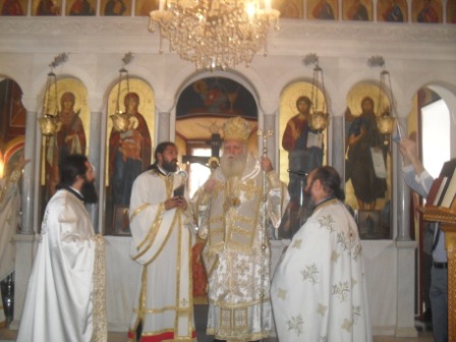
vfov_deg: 40.7
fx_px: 461
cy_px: 171
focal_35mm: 35
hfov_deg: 52.6
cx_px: 228
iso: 200
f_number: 3.2
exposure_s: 1/45
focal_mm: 6.3
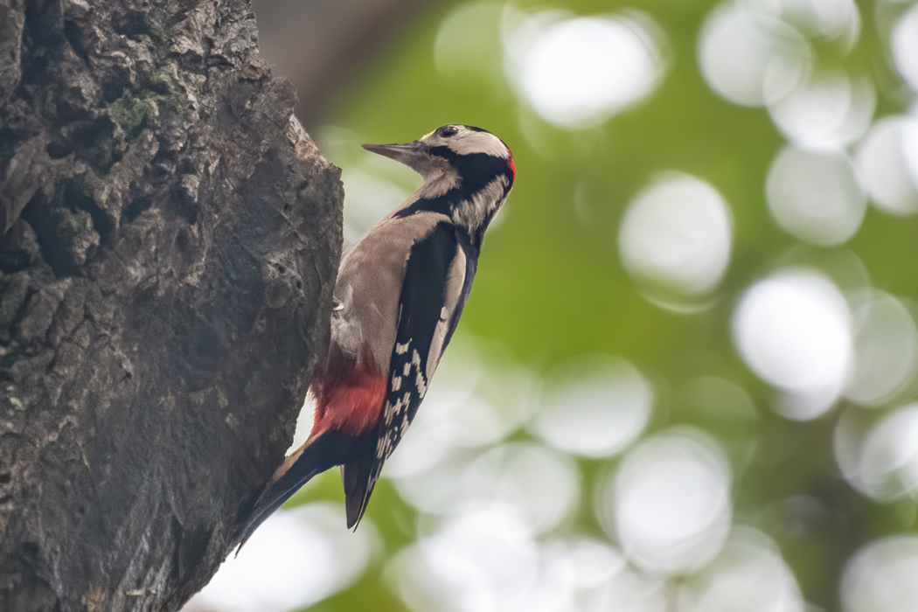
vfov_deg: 1.8
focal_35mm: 750
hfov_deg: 2.7
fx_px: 19124
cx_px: 459
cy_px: 306
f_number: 5.6
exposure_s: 1/500
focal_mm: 500
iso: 5000
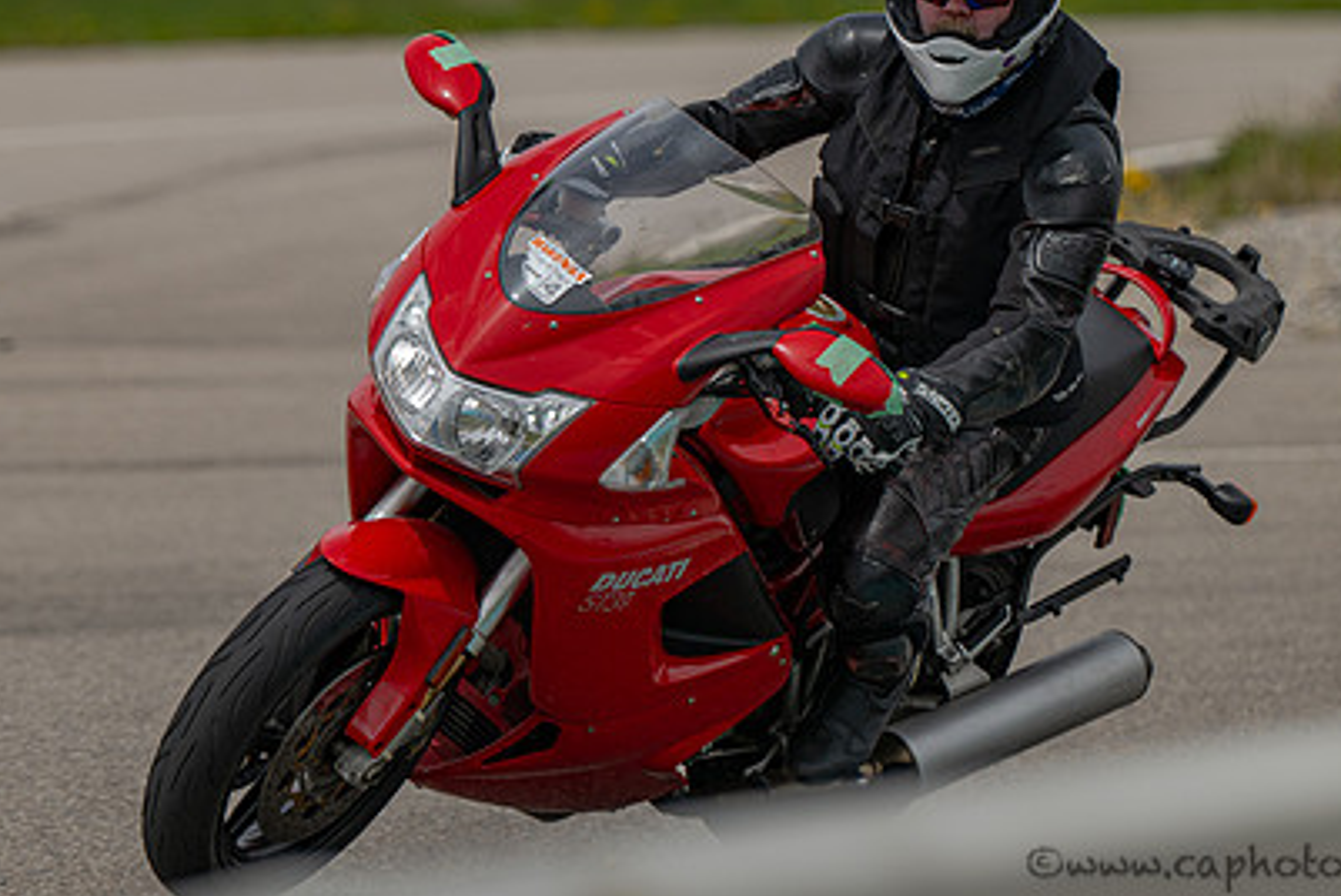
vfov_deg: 2.4
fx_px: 21545
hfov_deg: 3.6
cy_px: 286
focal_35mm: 578
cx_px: 569
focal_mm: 400
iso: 180
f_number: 6.3
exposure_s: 1/1600
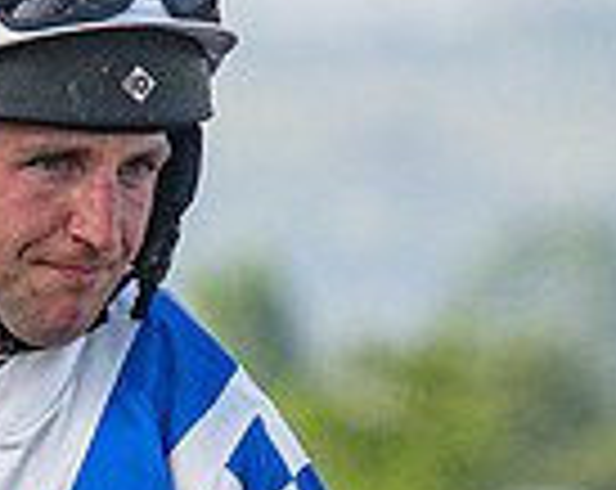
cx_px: -269
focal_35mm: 1820
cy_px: 454
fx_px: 33110
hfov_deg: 1.1
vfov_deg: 0.8
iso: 400
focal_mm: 210
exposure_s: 1/1250
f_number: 5
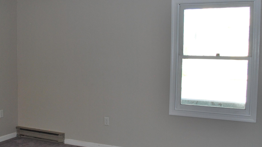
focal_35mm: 47
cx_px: 84
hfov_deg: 43.0
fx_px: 327
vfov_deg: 25.4
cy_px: 80
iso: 200
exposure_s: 1/60
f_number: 3.5
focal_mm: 18
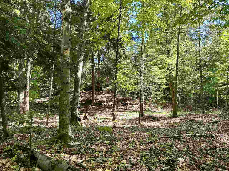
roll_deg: -2.4
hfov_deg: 71.6
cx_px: 114
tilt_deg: +5.0
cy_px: 86
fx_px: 159
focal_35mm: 24
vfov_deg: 56.8
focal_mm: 6.86
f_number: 1.78
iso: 80
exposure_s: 1/284
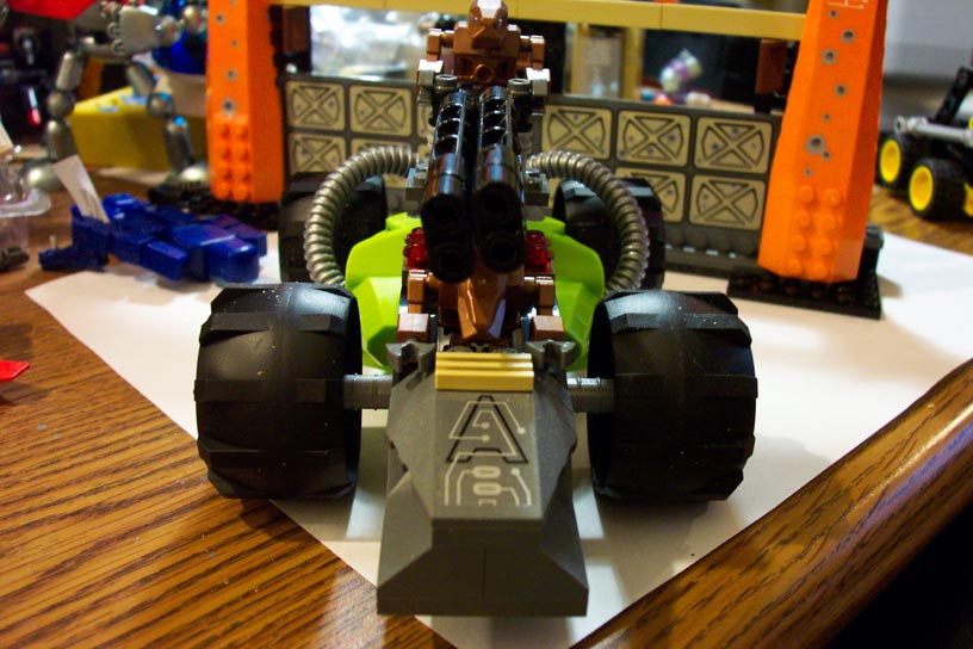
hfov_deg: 54.4
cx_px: 486
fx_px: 946
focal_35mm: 35
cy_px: 324
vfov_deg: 37.9
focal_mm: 7.5
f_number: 2.8
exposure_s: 1/8
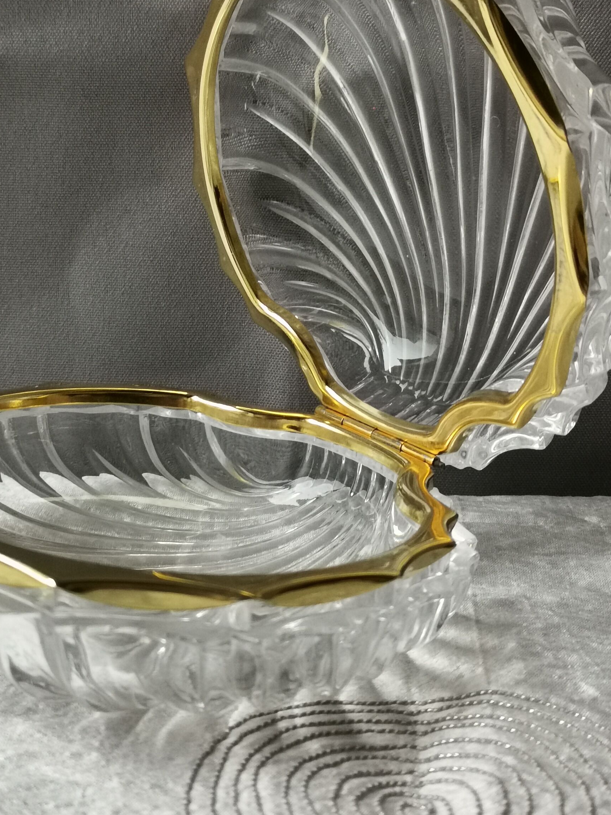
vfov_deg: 30.8
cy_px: 230
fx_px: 1459
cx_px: 279
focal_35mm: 62
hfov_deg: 23.6
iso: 400
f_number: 1.8
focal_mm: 5.58
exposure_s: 1/25
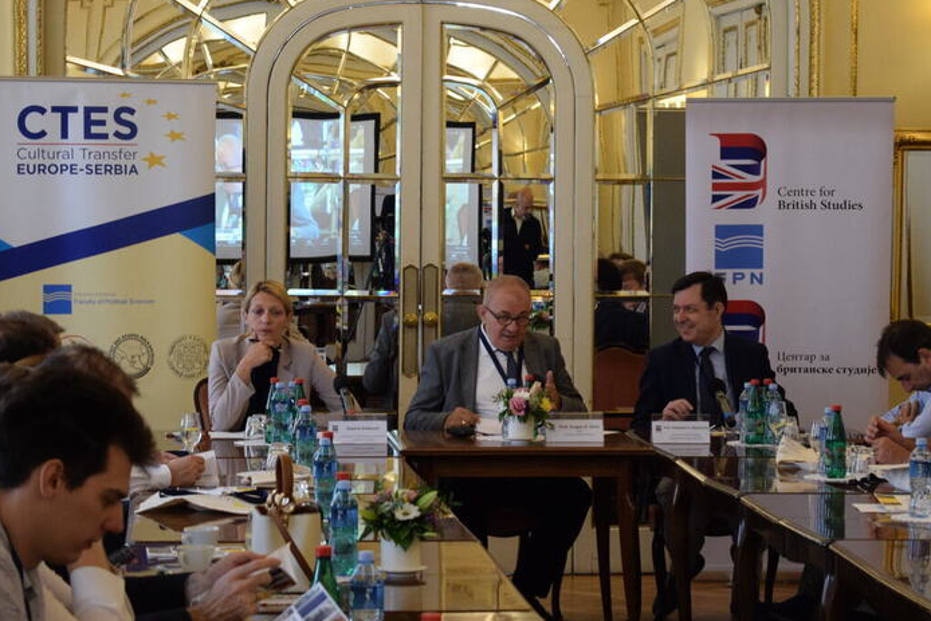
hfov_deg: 16.8
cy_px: 363
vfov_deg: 11.3
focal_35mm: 122
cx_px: 525
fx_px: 3149
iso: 1600
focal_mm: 55
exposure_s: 1/50
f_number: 5.6
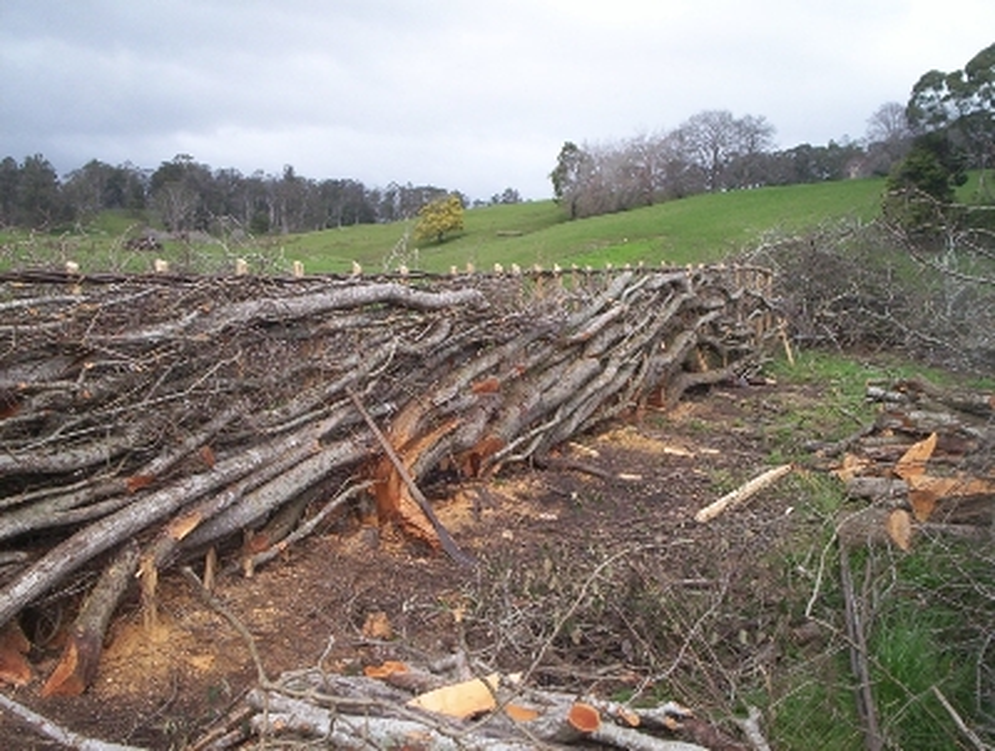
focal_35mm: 38
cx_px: 498
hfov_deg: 48.9
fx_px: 1095
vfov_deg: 37.9
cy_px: 376
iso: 100
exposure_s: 1/373
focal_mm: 4.99
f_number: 4.5
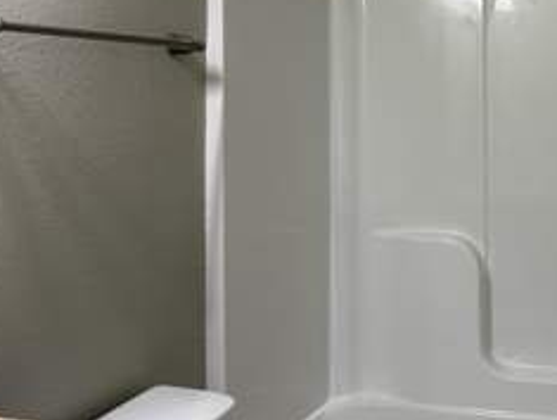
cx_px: 457
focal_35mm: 53
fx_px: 854
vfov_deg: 27.1
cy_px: 90
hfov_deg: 34.8
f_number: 1.6
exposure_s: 1/60
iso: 80
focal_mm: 5.96
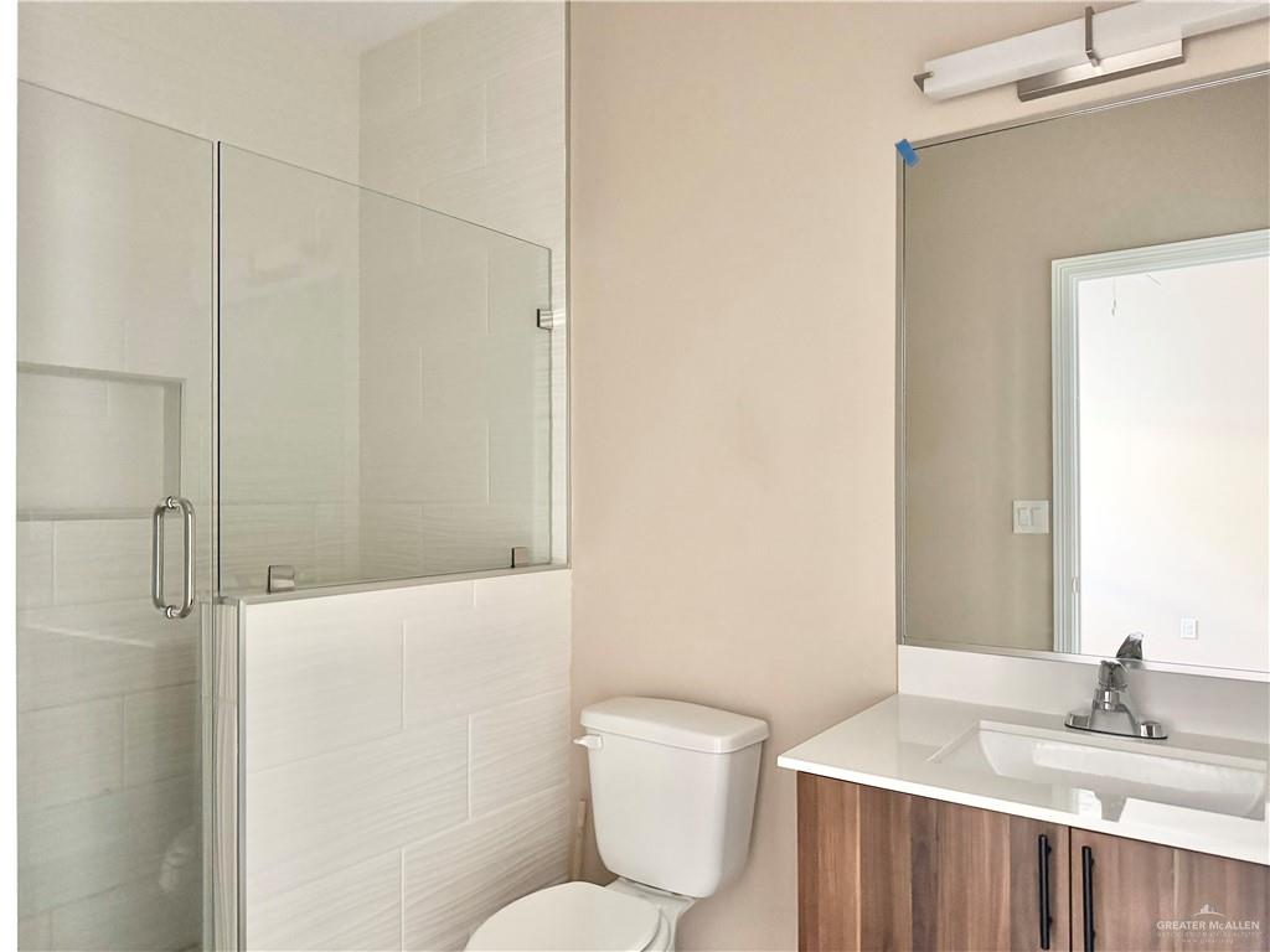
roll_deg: +0.4
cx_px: 635
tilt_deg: +0.3
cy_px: 476
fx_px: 881
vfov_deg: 56.8
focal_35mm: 24
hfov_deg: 71.6
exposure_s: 1/36
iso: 1000
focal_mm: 6.76
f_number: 1.78
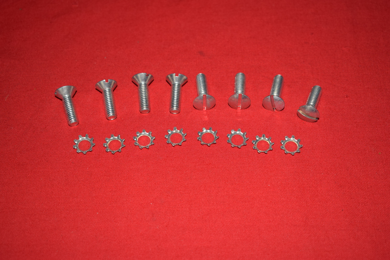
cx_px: 195
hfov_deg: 35.0
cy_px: 130
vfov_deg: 23.8
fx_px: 618
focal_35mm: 57
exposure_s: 1/200
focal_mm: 38
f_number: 5
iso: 400
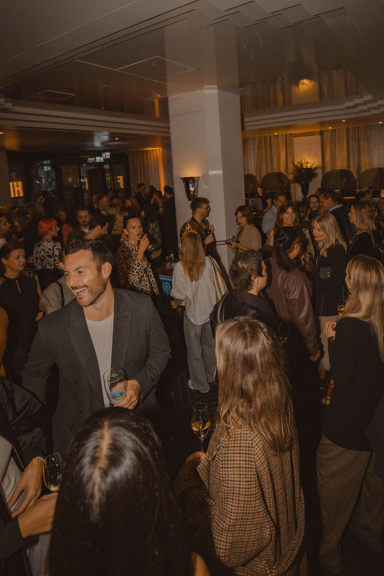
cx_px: 225
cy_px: 212
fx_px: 336
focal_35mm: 21
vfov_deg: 79.6
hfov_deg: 59.1
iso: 1000
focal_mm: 16
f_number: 2.8
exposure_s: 1/125
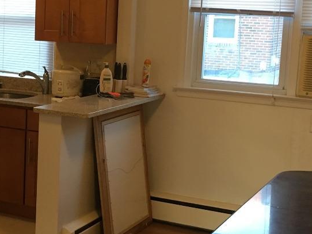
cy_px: 95
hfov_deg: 24.7
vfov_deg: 19.1
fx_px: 694
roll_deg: -2.7
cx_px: 43
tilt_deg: -7.6
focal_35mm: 77
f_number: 2.2
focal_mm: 4.15
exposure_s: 1/30
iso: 100
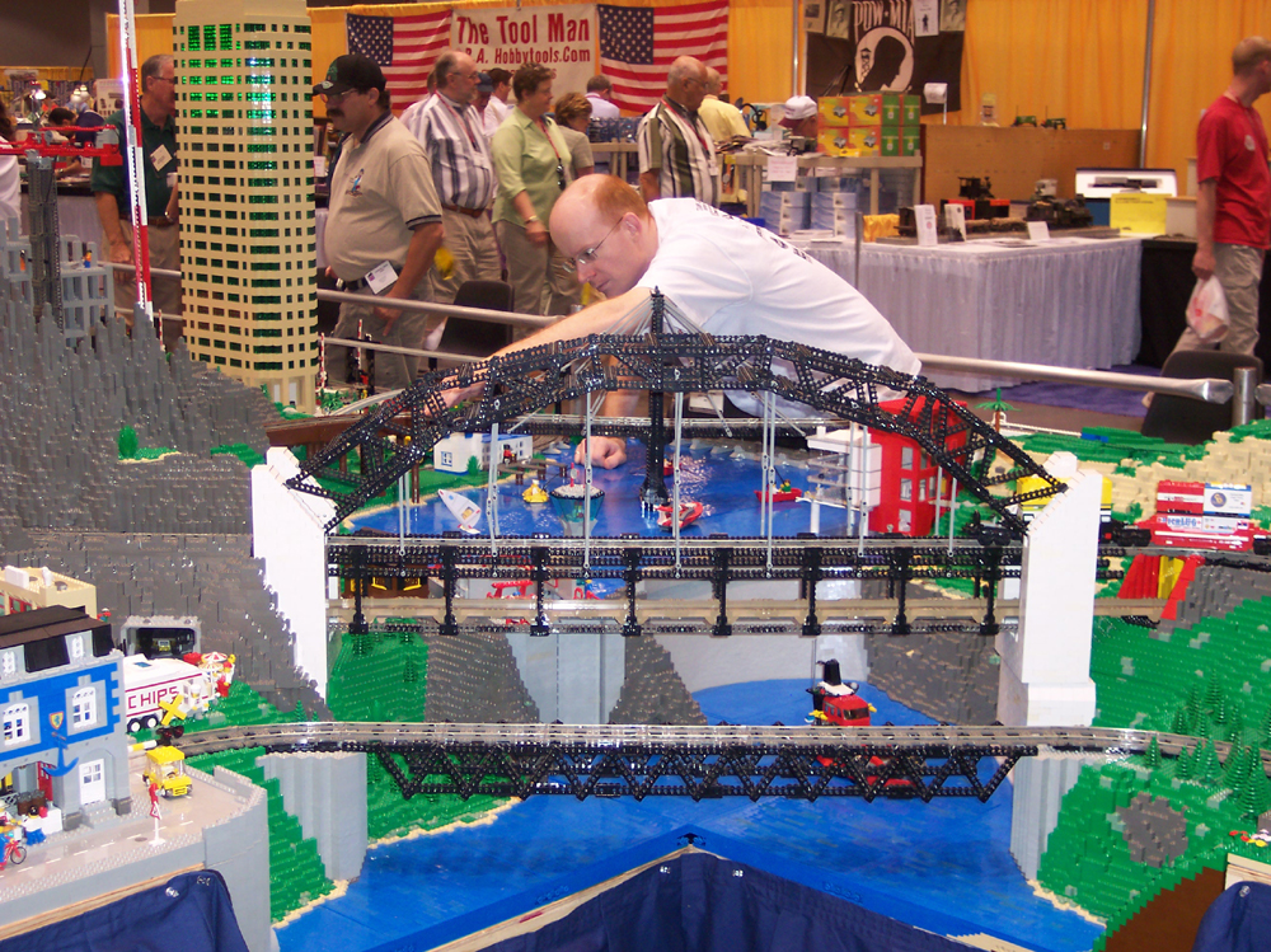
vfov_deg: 28.5
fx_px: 1872
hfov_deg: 37.5
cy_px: 476
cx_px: 636
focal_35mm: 51
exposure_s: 1/30
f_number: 3.4
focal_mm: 10.7
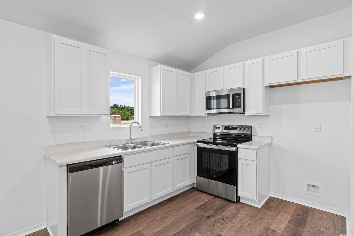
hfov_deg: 90.0
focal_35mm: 18
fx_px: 177
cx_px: 177
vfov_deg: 67.4
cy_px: 118
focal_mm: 12
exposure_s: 1/6
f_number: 9
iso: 250
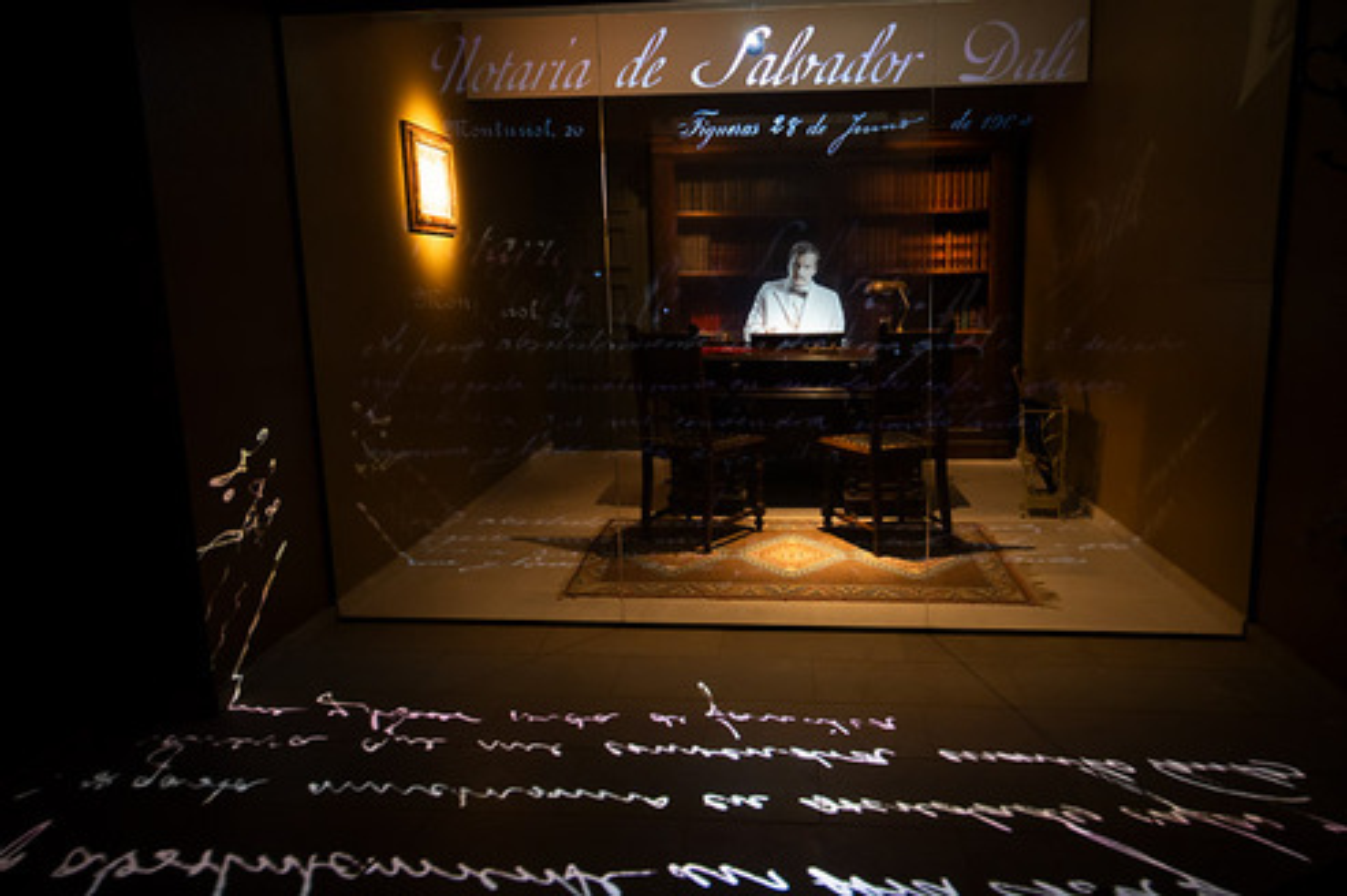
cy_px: 448
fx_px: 935
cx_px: 674
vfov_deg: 51.2
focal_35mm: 25
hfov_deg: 71.5
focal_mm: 25
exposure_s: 1/30
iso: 1250
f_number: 2.8
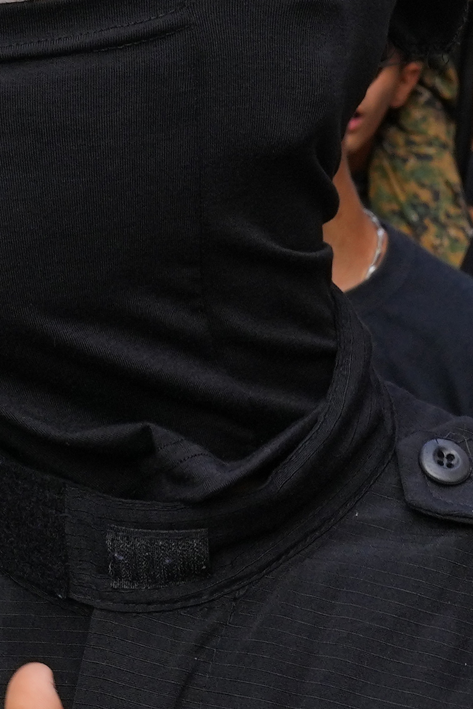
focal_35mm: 80
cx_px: 262
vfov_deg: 24.6
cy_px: 60
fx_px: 1577
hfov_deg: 17.1
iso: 400
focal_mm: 24
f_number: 8
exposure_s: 1/400
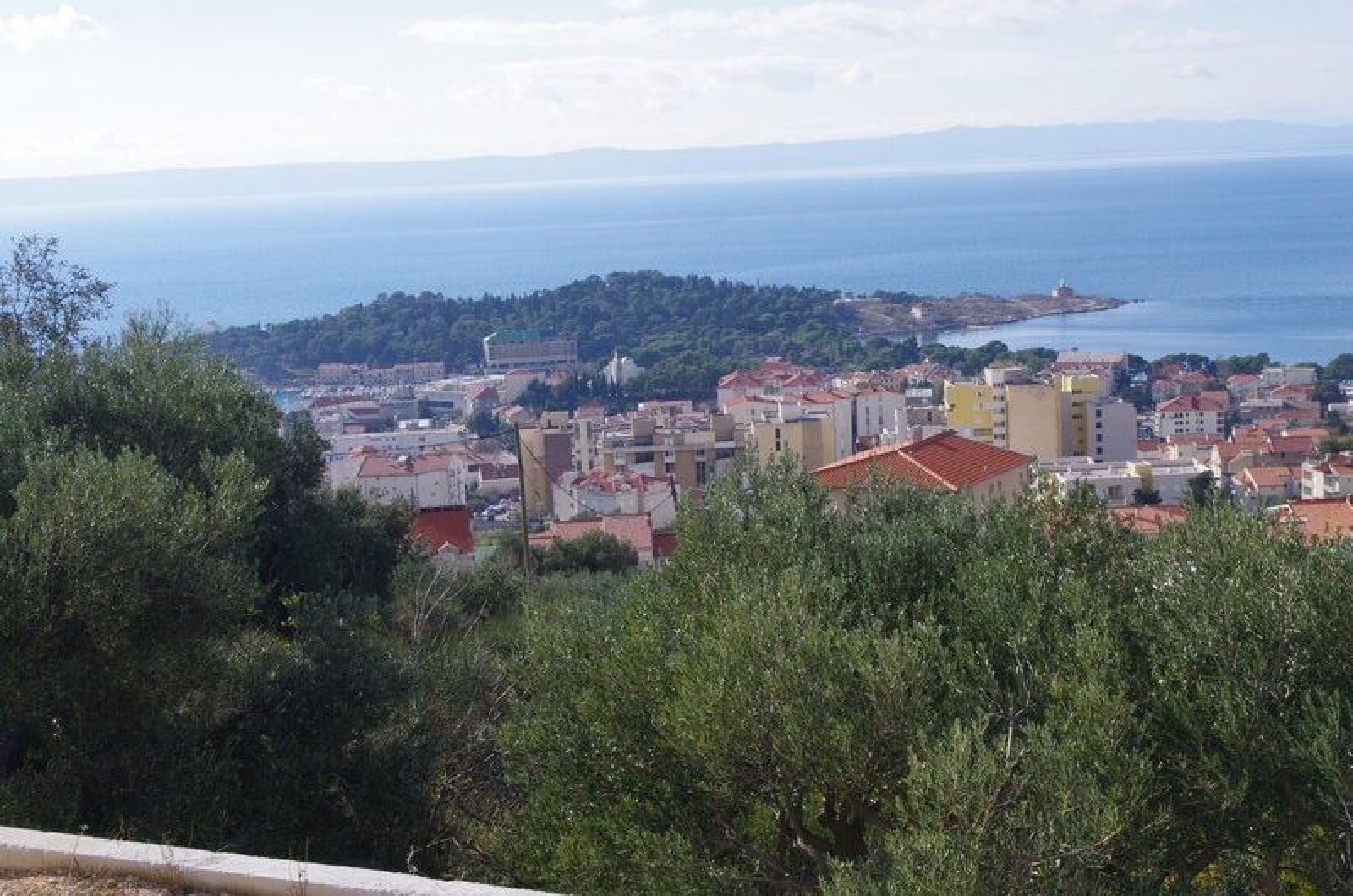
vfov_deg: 25.9
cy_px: 448
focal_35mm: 52
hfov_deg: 38.3
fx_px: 1950
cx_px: 676
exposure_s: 1/200
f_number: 14
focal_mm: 35
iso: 400
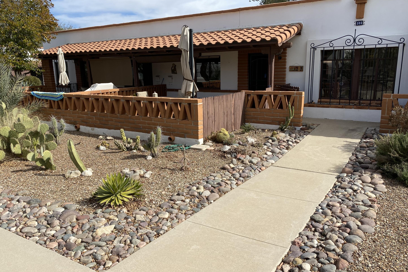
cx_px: 203
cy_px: 146
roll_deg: +3.0
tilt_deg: -12.7
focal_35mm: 28
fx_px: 317
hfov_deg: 65.5
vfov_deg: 46.4
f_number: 1.8
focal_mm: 4.25
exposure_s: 1/3040
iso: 32
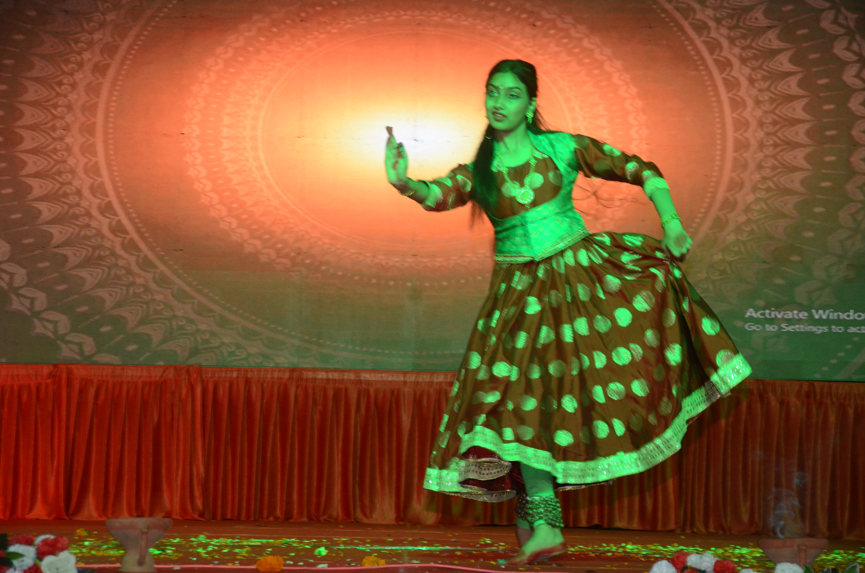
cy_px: 286
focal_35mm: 128
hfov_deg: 16.1
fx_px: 3057
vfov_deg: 10.7
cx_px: 432
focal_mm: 85
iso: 1250
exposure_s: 1/100
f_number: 7.1
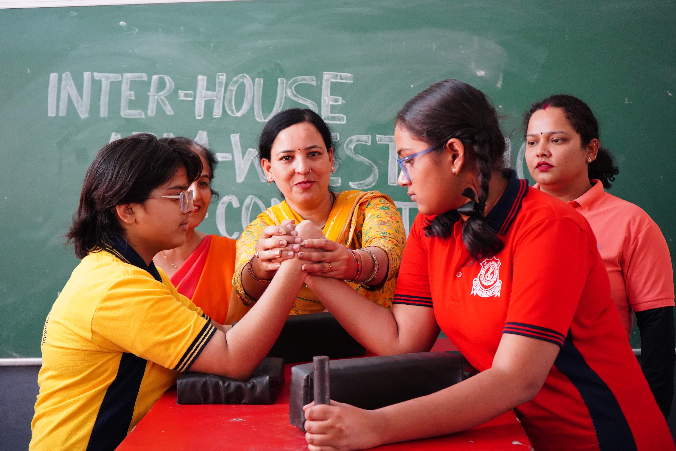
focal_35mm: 53
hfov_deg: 37.5
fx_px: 995
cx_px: 338
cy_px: 226
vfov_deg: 25.5
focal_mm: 53
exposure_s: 1/60
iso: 6400
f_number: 5
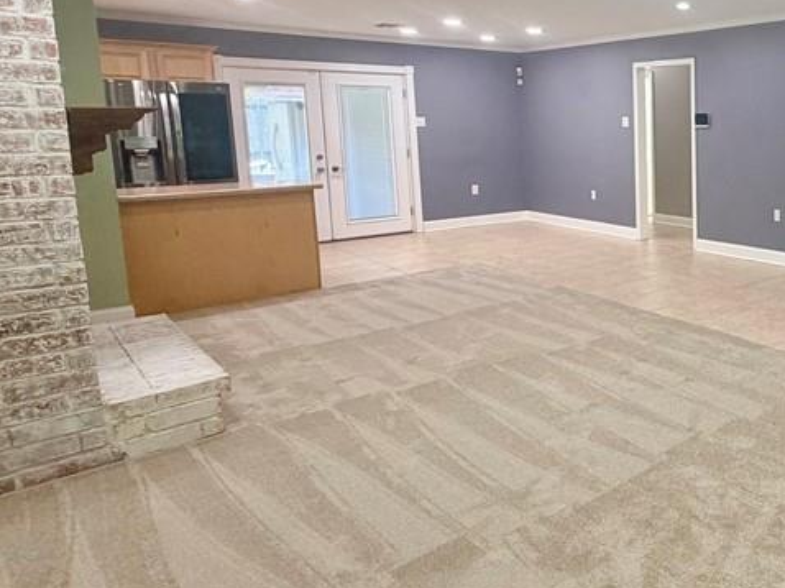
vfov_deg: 46.1
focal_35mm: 30
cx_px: 775
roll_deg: +0.4
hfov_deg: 49.6
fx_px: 680
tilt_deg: -6.6
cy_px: 202
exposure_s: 1/60
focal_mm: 2.22
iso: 160
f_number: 2.2
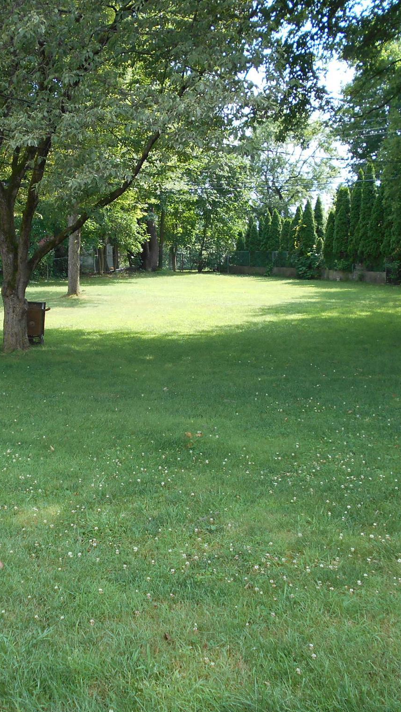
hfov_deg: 30.8
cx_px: 116
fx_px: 718
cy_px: 355
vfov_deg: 52.8
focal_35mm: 38
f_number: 3.2
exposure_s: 1/160
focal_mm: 4.6
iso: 80
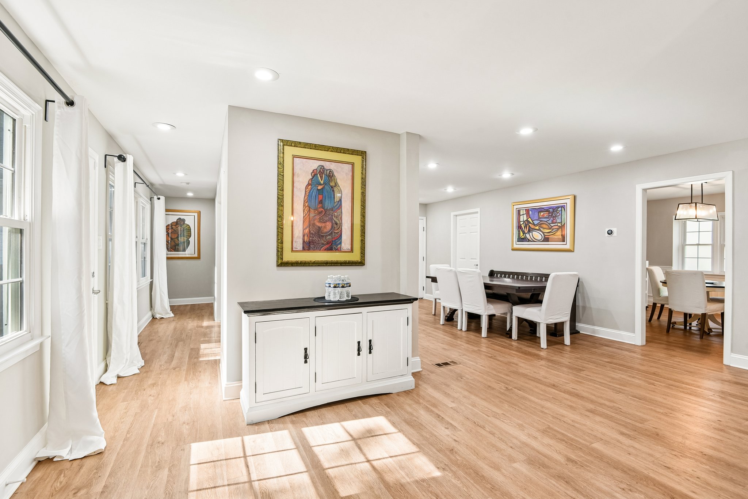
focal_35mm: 16
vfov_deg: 73.7
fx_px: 332
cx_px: 374
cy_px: 250
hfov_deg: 96.7
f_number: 8
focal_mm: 16
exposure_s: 1/40
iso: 400
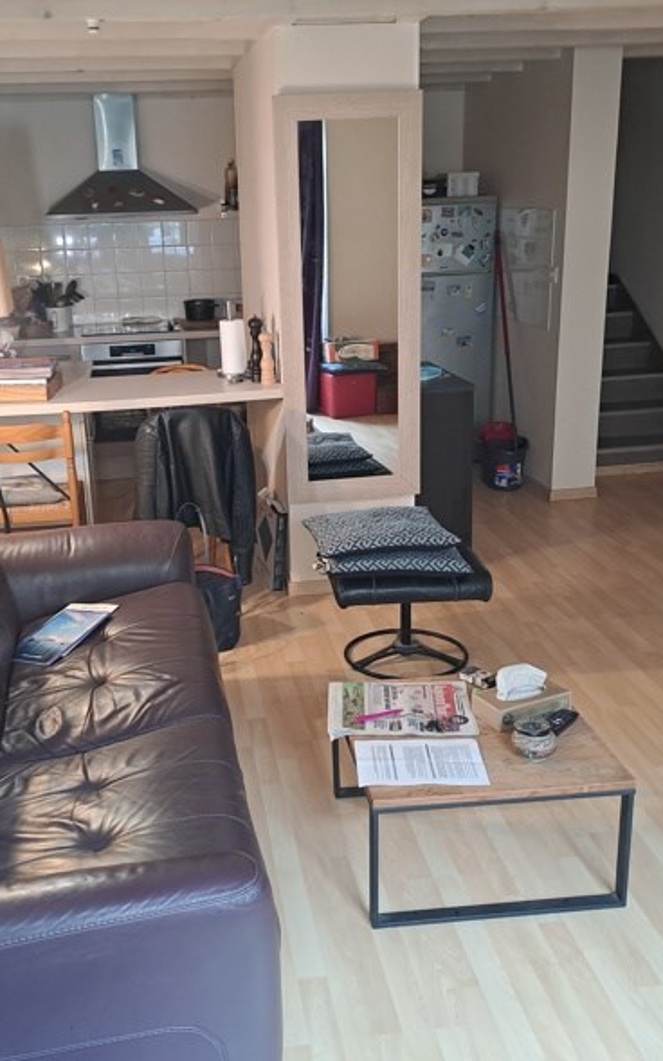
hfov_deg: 35.2
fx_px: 1041
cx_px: 258
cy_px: 535
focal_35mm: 36
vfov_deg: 54.0
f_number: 1.8
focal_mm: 4.65
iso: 250
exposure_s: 1/50
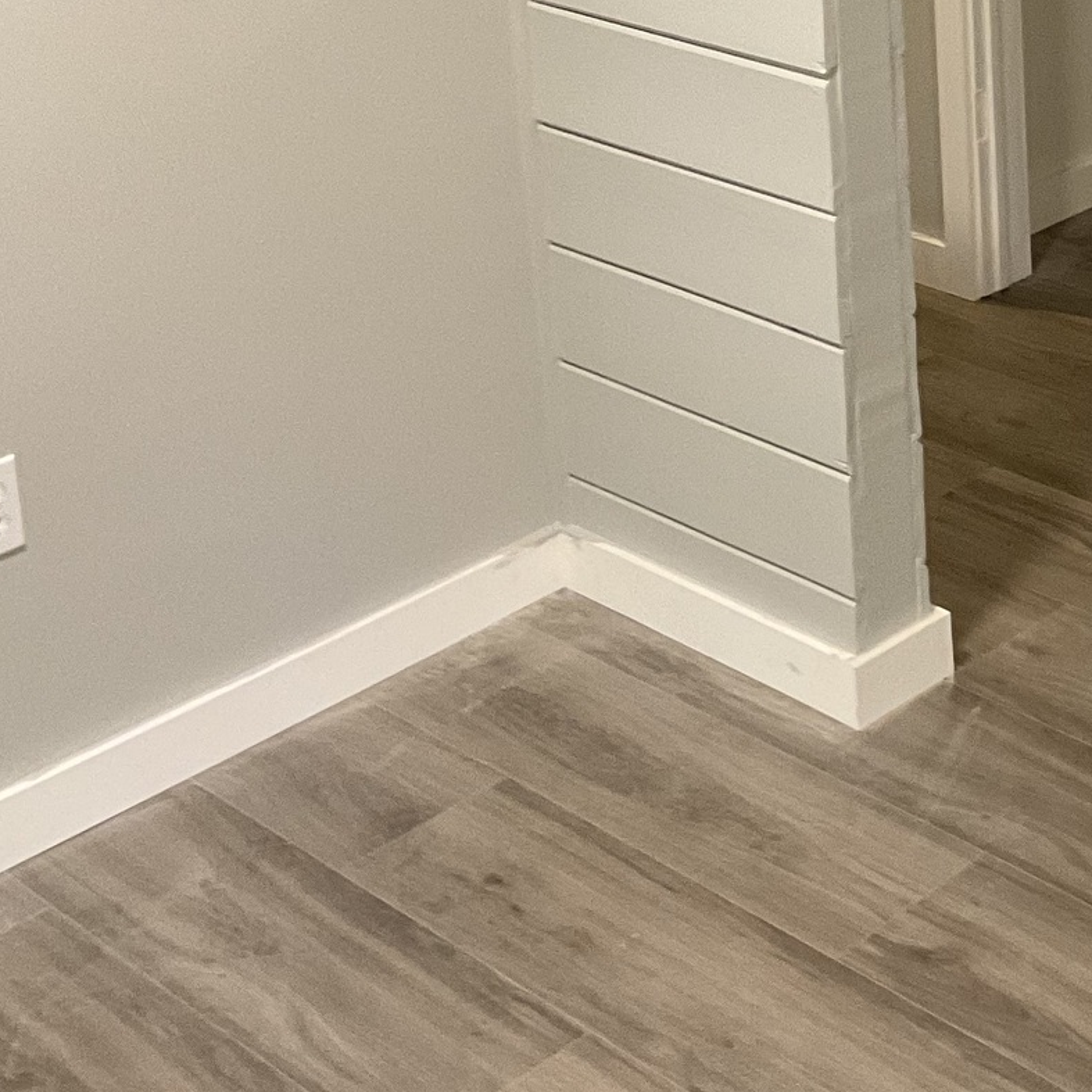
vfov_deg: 22.0
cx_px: 1098
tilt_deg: -15.6
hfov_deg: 22.2
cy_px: -54
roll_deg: +1.9
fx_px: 2677
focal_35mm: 75
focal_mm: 3
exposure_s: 1/60
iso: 200
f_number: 1.8
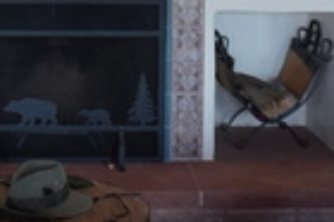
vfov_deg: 11.9
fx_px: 1019
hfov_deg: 18.5
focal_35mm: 110
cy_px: -101
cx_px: 88
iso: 800
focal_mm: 16
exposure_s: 1/160
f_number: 4
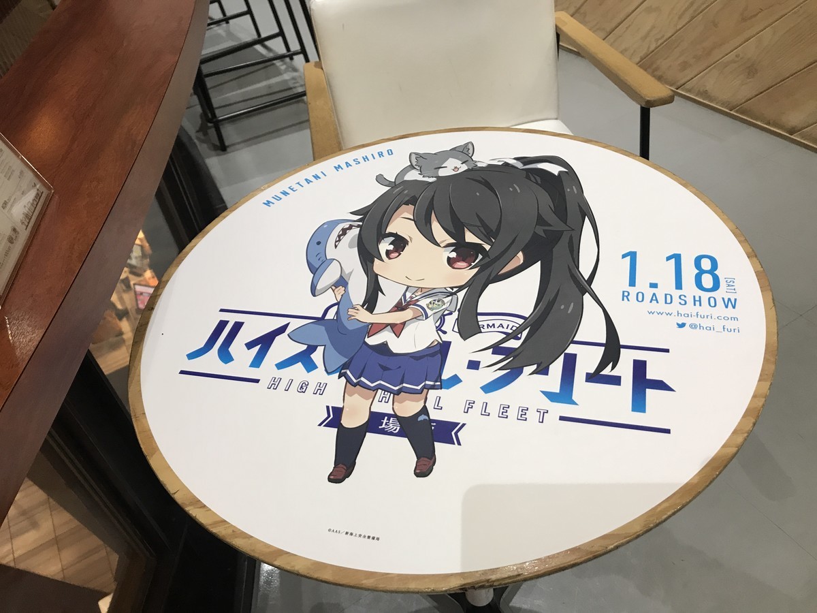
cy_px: 306
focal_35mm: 28
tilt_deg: -43.3
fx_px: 661
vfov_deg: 49.7
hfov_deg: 63.4
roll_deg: +11.1
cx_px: 408
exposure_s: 1/20
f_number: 1.8
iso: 40
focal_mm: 3.99
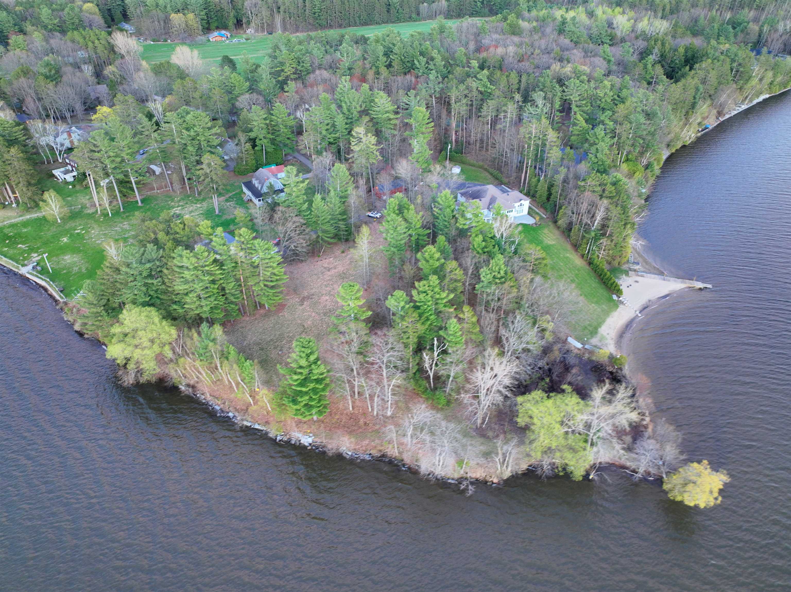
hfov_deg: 71.6
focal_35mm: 24
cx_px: 396
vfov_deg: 56.8
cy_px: 296
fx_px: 548
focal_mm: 12.29
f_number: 2.8
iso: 100
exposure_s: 1/20
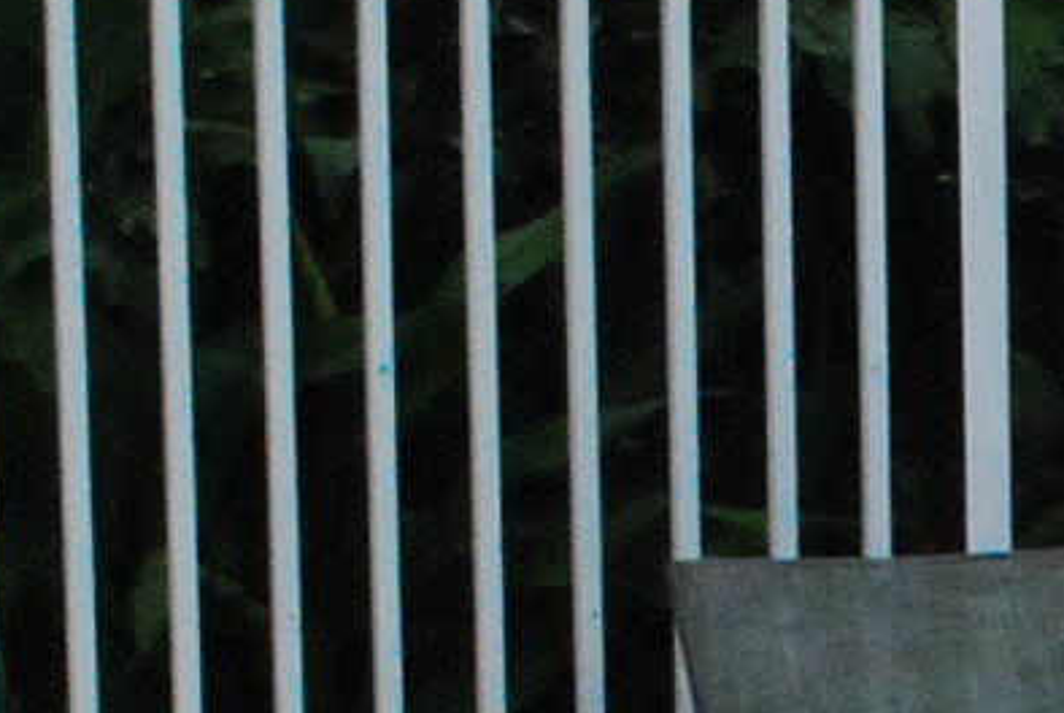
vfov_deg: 4.3
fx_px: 9146
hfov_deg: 6.5
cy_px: 1936
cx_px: 1820
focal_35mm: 309
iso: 1600
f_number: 14
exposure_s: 1/800
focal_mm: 28
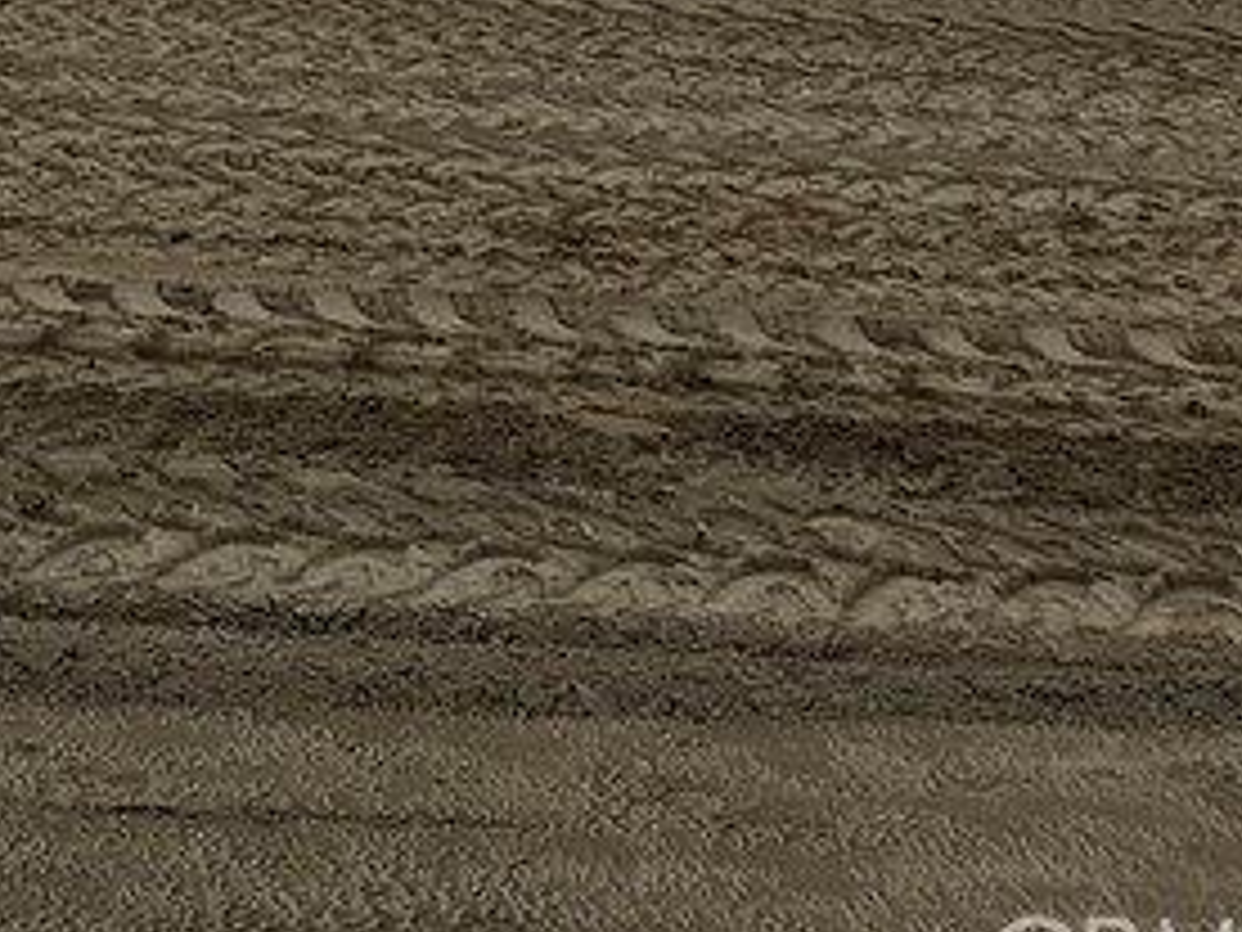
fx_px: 3193
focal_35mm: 89
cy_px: -707
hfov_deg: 19.7
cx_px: -508
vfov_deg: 14.7
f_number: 1.78
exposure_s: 1/8130
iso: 80
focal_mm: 6.76
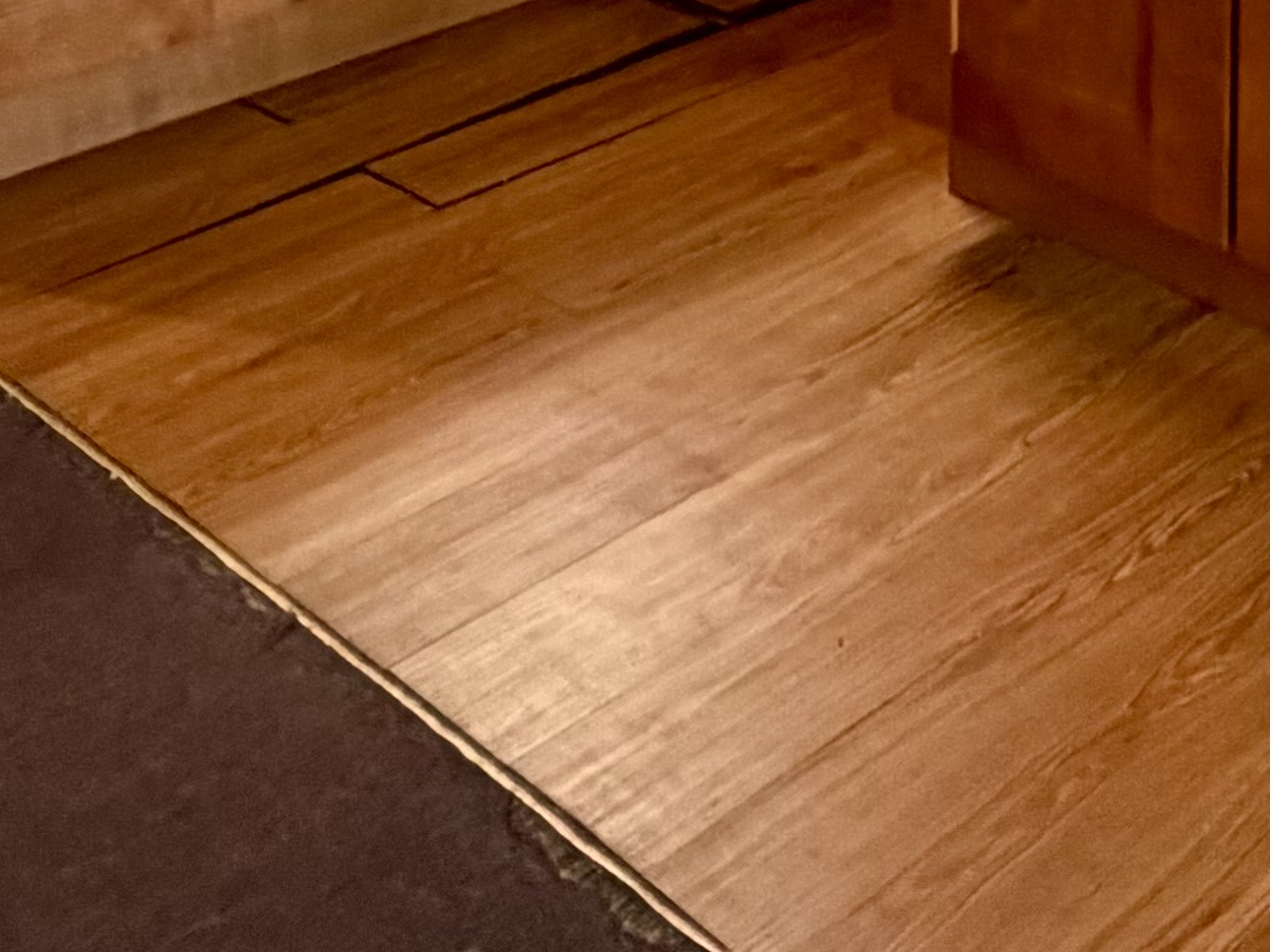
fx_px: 2274
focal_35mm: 62
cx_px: 1299
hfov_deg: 29.0
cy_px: -650
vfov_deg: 19.2
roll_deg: -0.3
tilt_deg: -6.1
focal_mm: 2.22
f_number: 2.2
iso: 320
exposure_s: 1/60
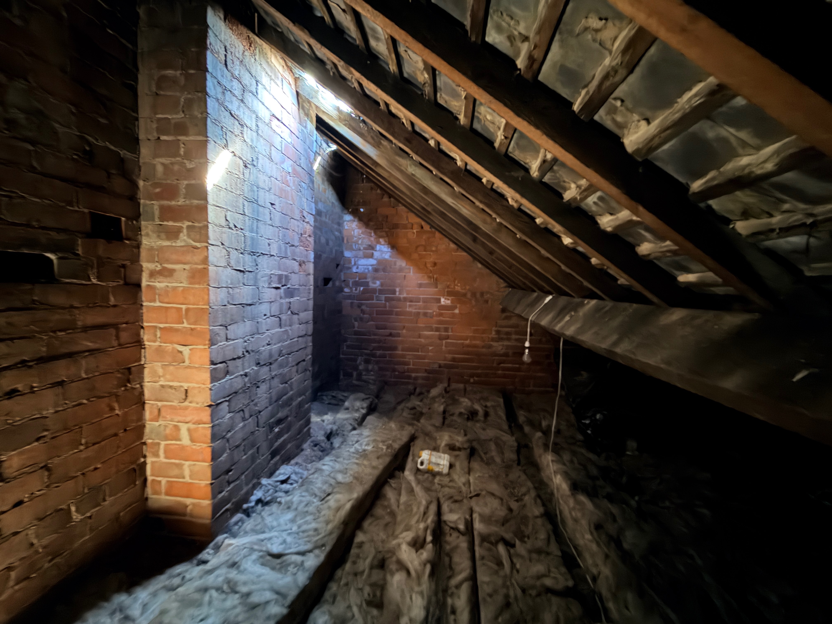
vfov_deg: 85.7
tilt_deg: -5.5
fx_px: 336
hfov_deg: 102.1
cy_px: 312
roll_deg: -2.5
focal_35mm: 14
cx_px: 416
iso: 1600
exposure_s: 1/4
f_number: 2.2
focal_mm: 2.22
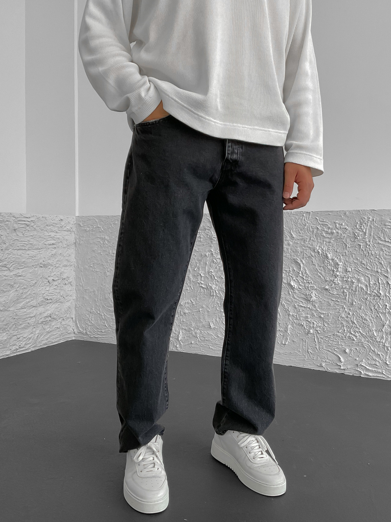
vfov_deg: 54.0
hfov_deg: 41.8
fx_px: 512
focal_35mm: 34
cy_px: 260
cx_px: 195
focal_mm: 3
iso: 64
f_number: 1.8
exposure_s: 1/105
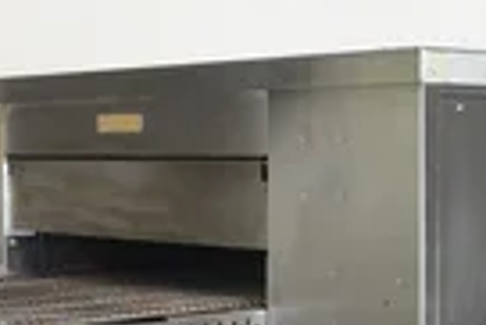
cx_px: 354
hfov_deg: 18.1
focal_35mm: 112
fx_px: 1514
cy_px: 212
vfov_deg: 12.2
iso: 800
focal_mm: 14.12
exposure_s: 1/40
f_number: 3.5
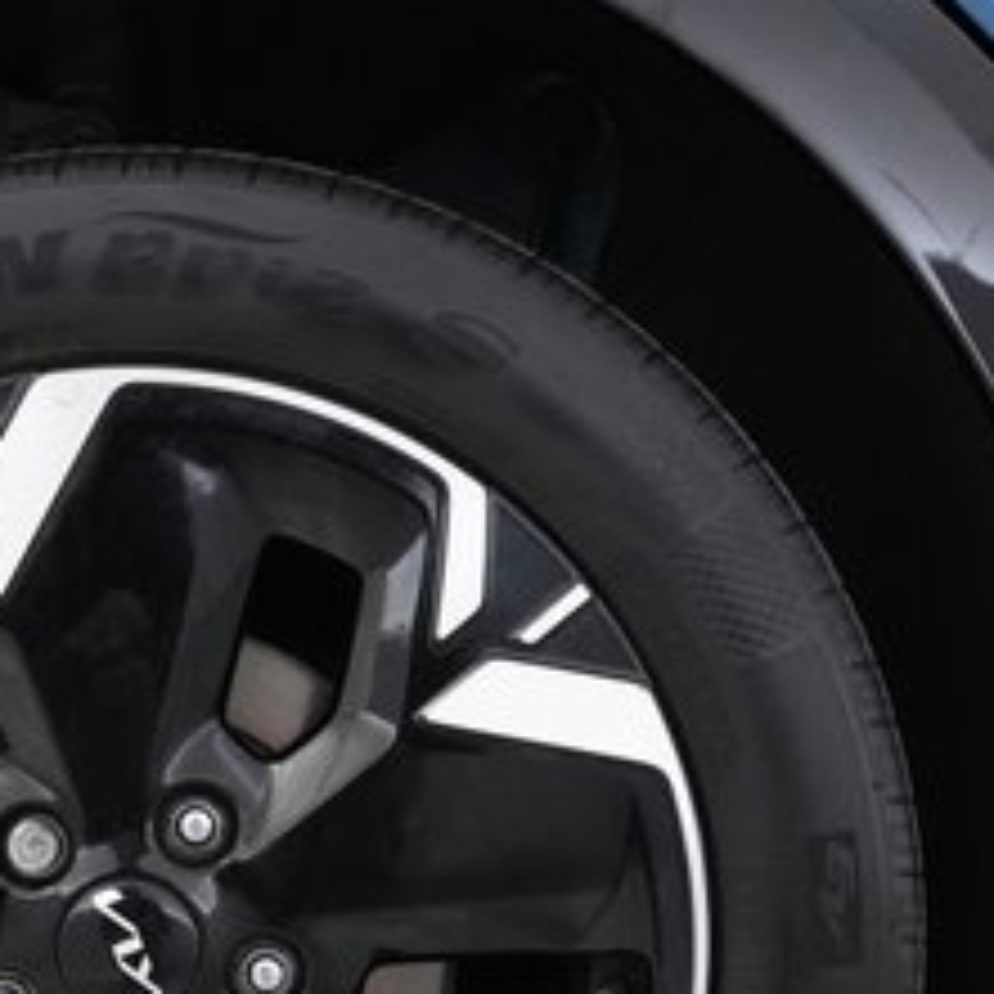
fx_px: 2242
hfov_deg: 24.4
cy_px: 936
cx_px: 117
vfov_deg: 24.1
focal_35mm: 69
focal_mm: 28
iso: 4000
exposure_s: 1/160
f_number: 2.8
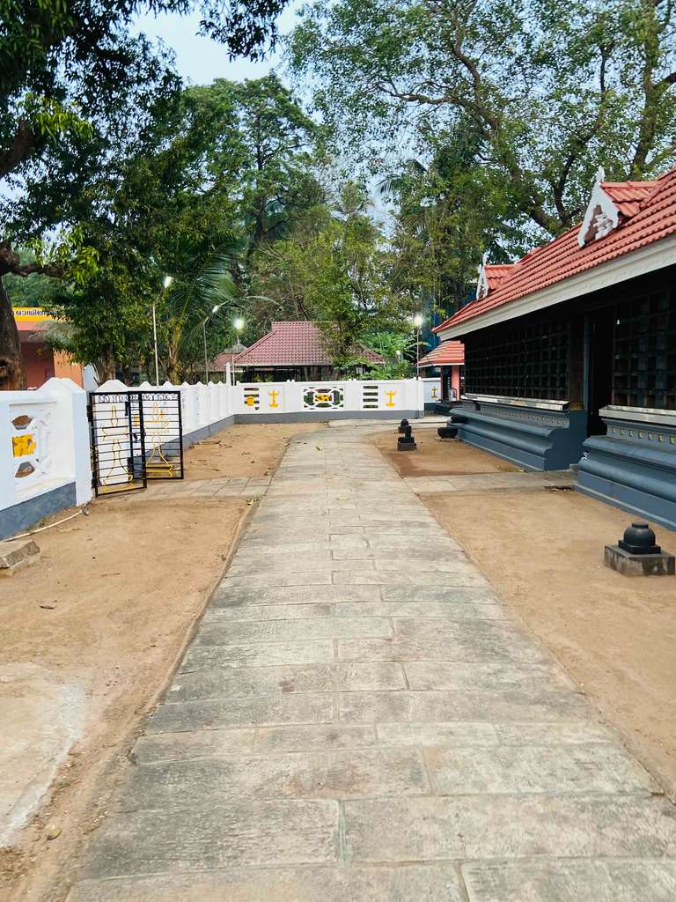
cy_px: 451
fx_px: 677
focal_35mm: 26
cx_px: 338
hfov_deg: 53.1
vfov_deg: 67.3
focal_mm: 4.25
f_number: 1.8
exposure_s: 1/100
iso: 80
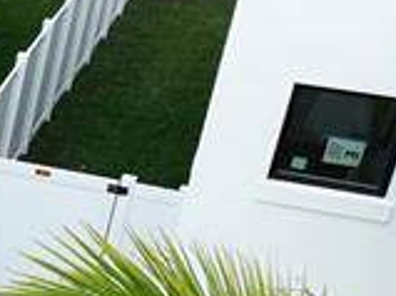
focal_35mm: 155
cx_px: -755
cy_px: 361
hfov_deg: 9.9
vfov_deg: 9.4
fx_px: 1772
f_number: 3.5
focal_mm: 12.29
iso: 200
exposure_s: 1/240
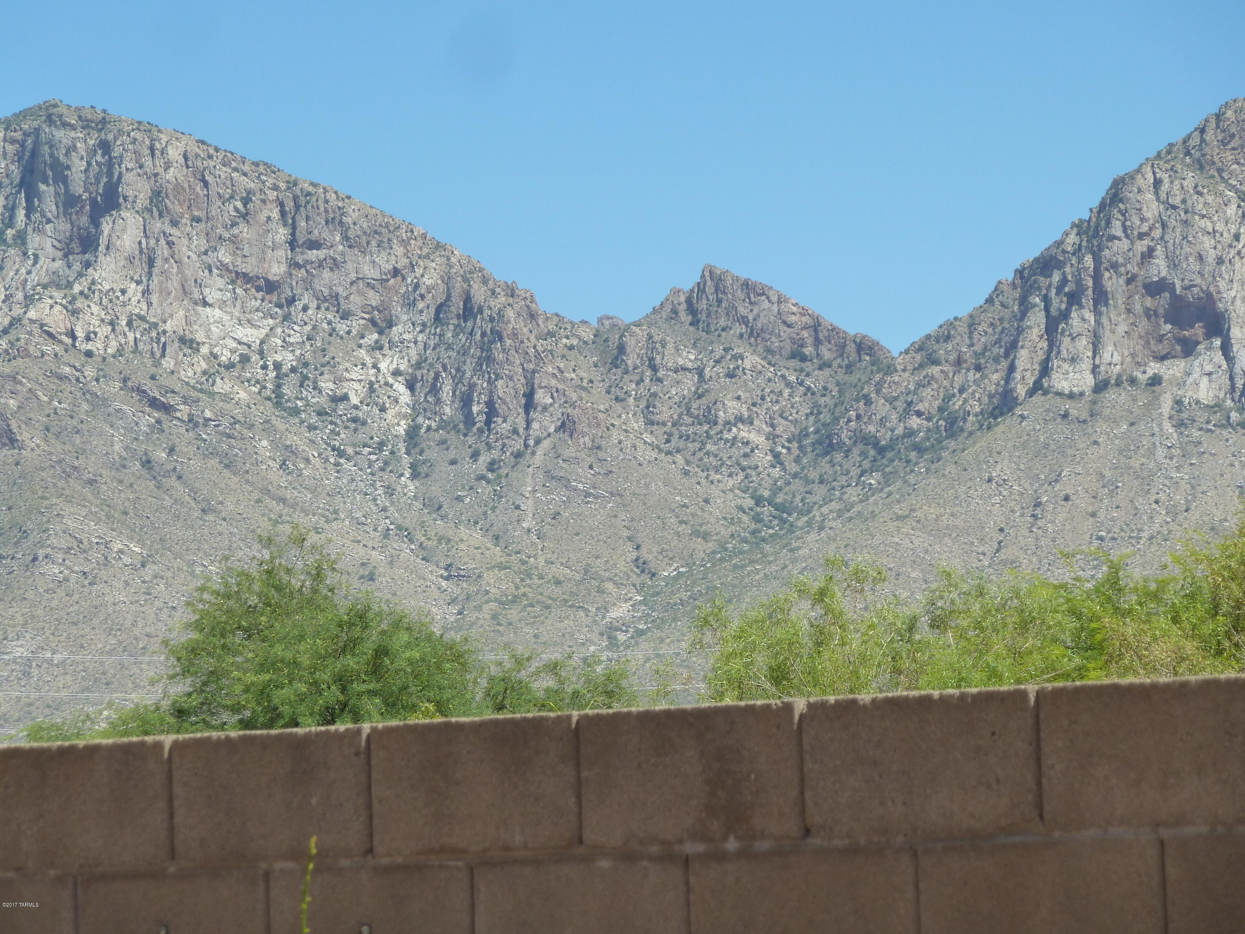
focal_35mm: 147
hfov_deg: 13.4
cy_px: 467
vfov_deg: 10.1
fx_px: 5287
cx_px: 622
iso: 125
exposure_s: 1/400
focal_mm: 24.1
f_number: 5
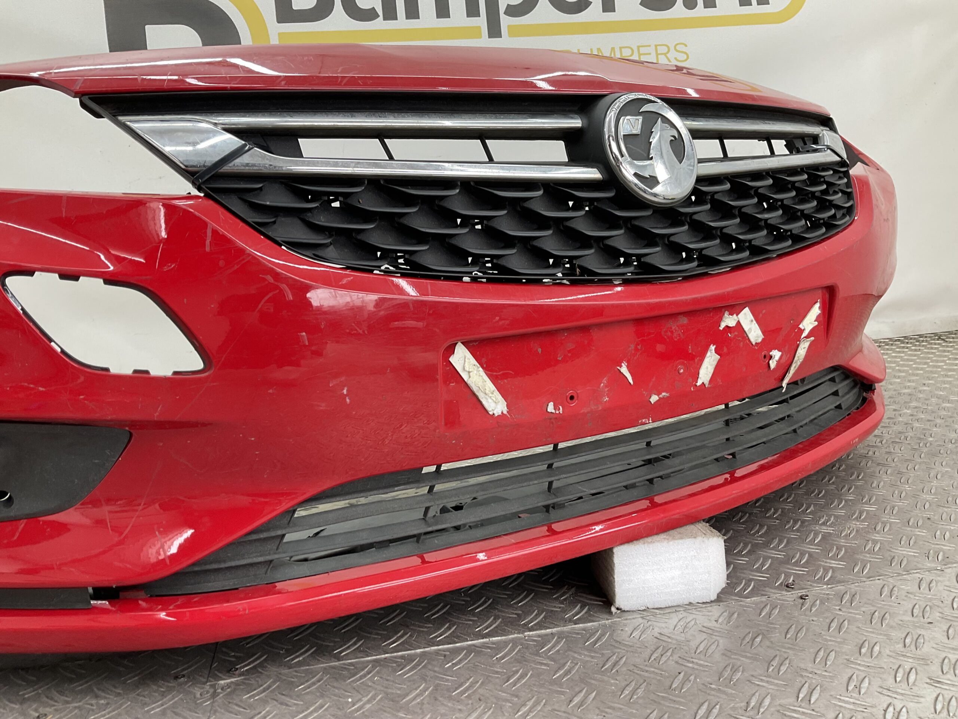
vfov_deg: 48.2
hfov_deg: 61.7
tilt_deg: -10.2
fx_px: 803
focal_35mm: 29
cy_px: 360
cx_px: 479
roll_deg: +3.5
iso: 50
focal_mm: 3
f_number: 1.8
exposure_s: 1/120
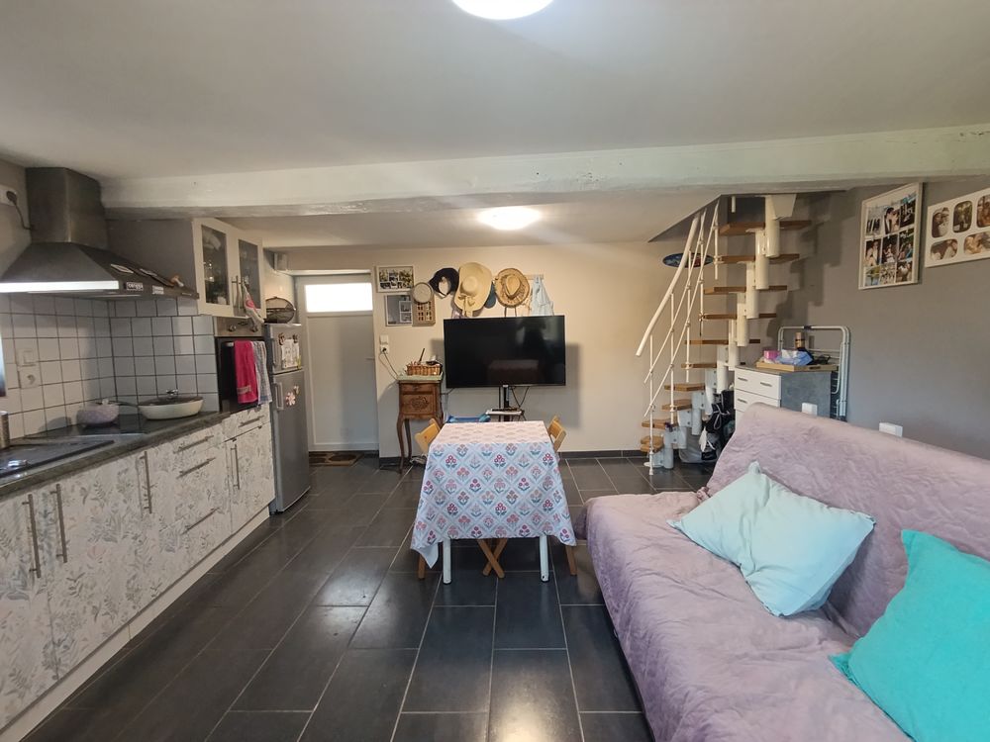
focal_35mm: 16
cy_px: 371
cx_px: 495
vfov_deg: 78.1
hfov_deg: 94.5
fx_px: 458
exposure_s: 1/50
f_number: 2.2
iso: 500
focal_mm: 1.65
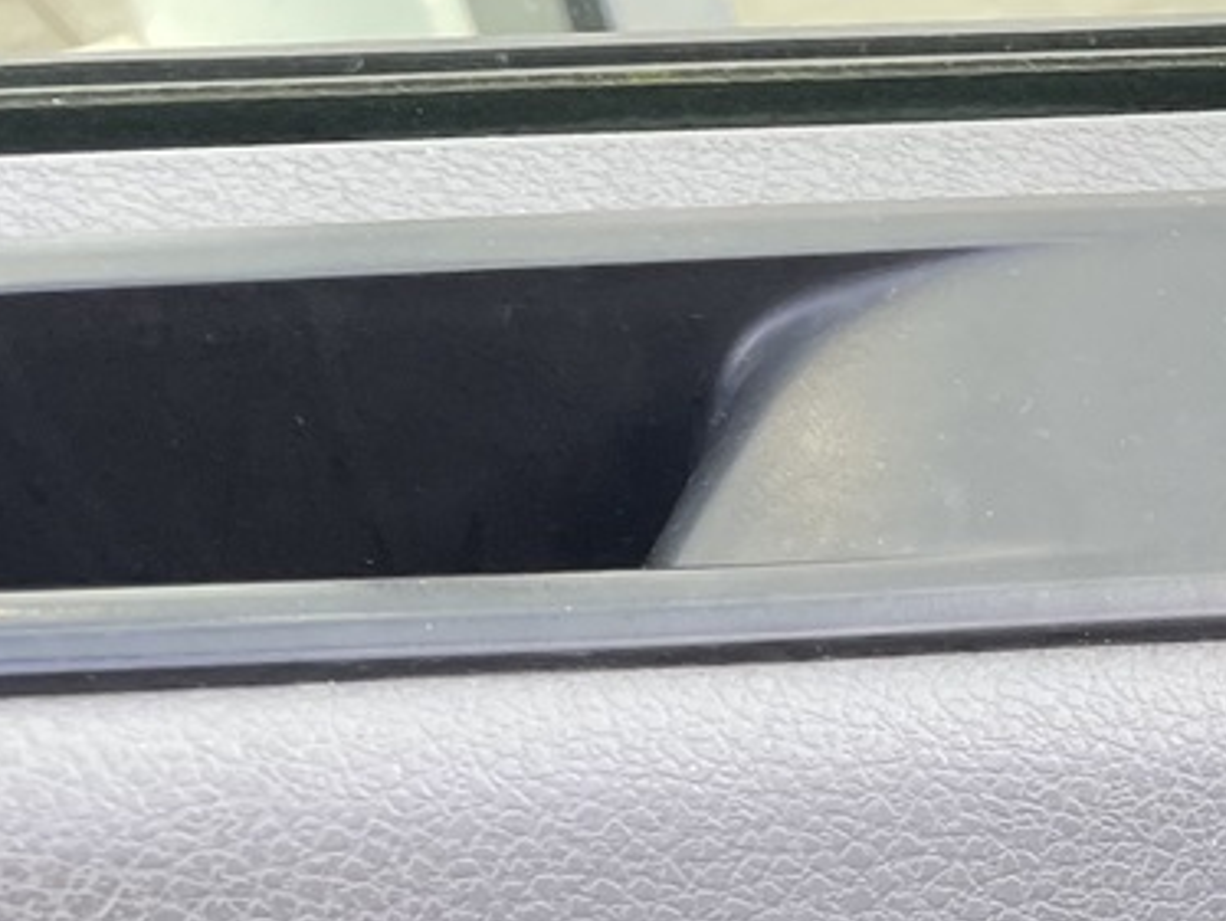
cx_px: 1993
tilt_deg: -46.5
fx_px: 3544
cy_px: 1396
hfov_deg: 17.1
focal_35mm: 100
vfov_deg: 13.9
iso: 100
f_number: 1.6
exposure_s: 1/121
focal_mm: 4.2
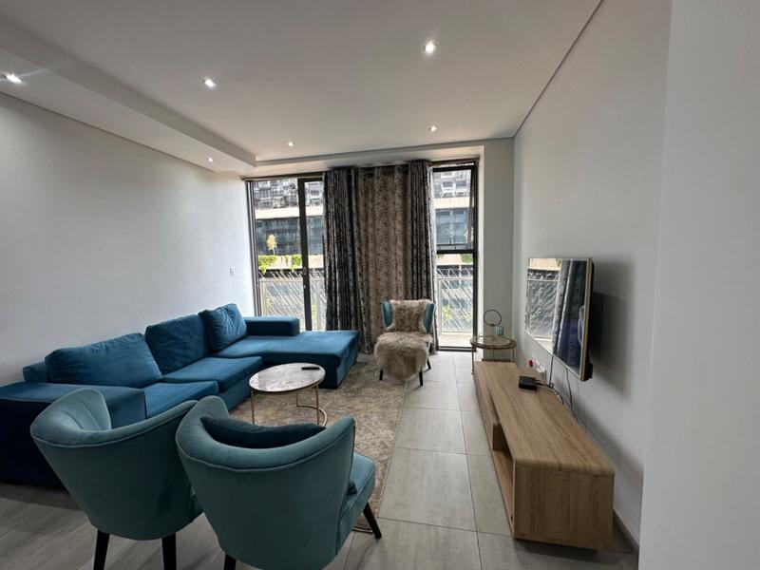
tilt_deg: -6.2
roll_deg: +2.6
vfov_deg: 85.7
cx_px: 380
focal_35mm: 14
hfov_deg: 102.1
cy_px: 285
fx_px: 307
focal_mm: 2.22
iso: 64
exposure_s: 1/100
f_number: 2.2
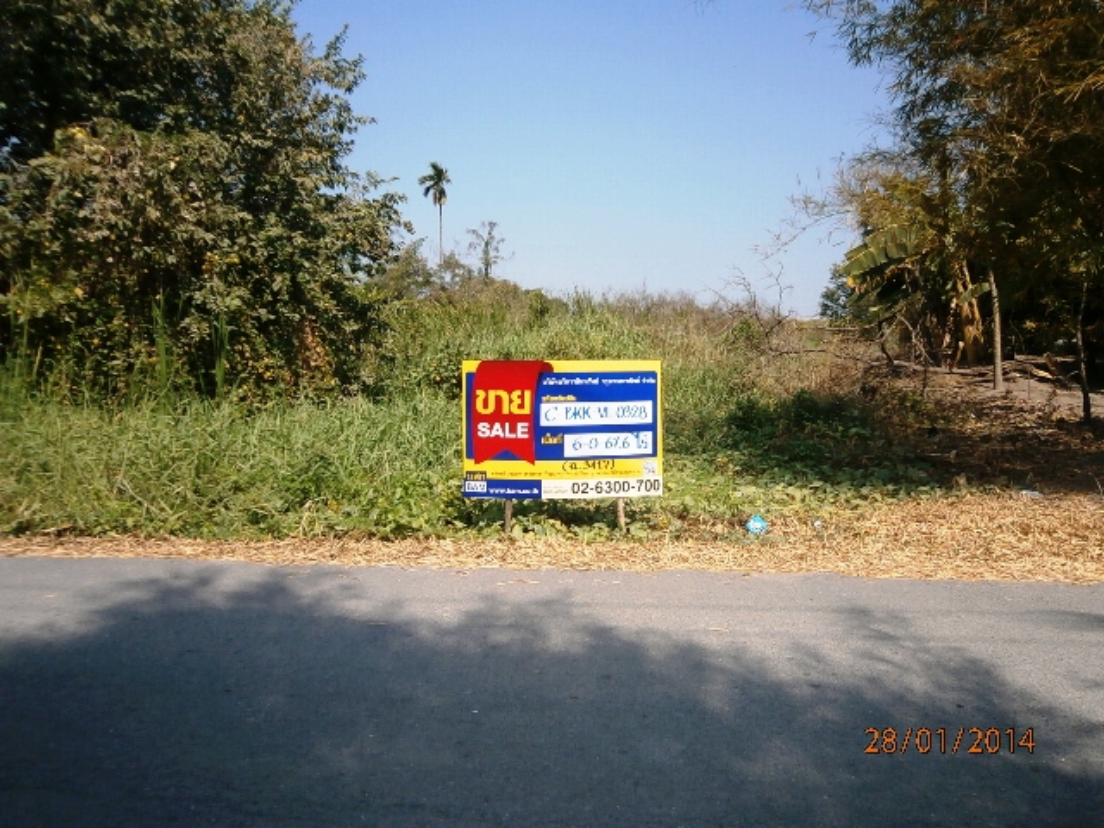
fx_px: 829
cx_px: 552
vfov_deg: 53.1
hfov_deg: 67.3
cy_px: 414
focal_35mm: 26
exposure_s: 1/1600
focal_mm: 4.7
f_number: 2.8
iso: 80
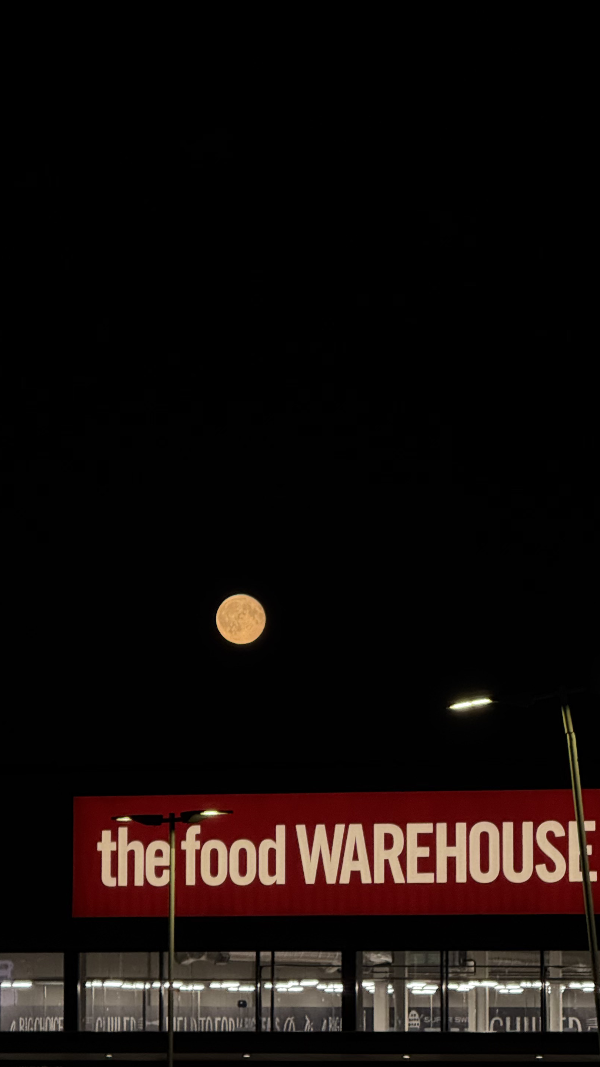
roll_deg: -0.1
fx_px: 5176
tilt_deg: +6.8
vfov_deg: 11.8
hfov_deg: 6.6
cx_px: 319
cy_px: 436
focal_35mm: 183
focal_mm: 15.66
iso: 400
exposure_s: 1/100
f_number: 2.8
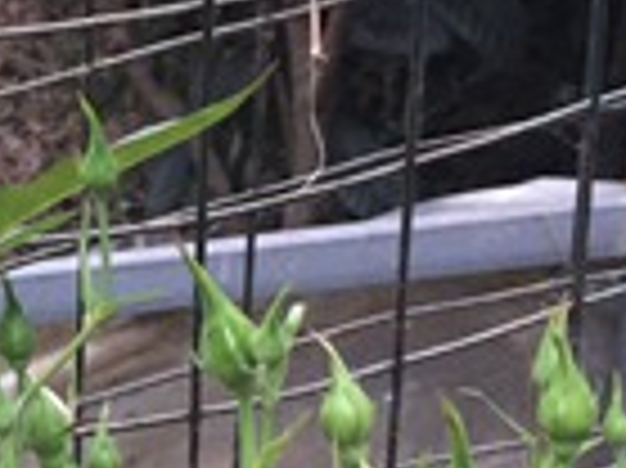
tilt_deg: -26.5
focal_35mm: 125
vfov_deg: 11.6
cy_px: 549
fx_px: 2259
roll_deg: +7.1
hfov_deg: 14.7
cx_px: -297
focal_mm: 4.15
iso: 160
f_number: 2.2
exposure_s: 1/33
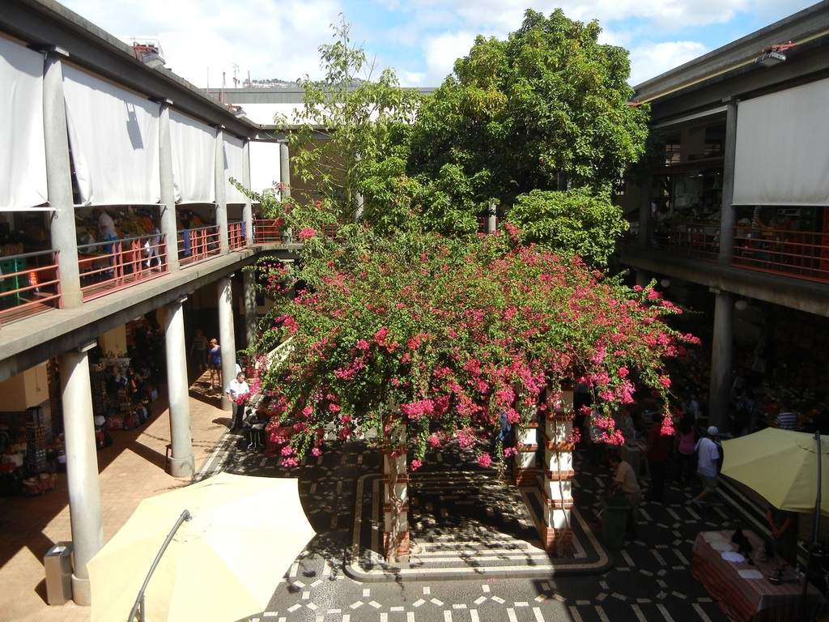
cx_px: 414
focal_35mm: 30
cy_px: 311
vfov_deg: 46.8
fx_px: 718
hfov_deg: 60.0
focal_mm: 5.4
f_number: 3.5
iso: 160
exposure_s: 1/922
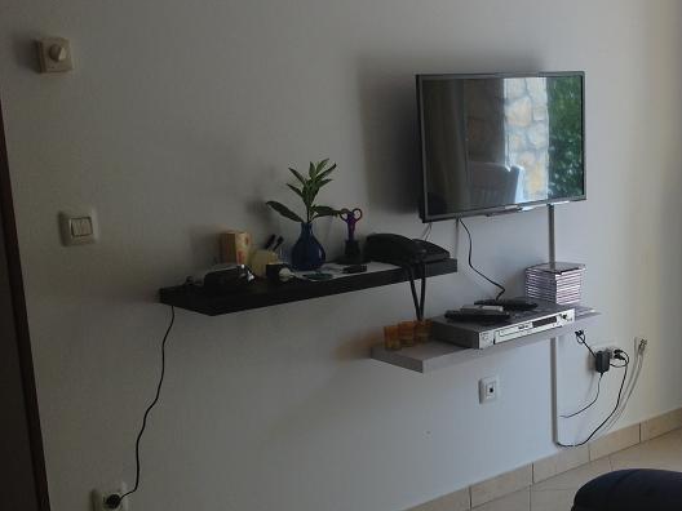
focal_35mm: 65
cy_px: 326
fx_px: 1281
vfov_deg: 22.5
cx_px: 611
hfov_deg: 28.7
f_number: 2.4
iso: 50
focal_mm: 4.28
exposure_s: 1/141
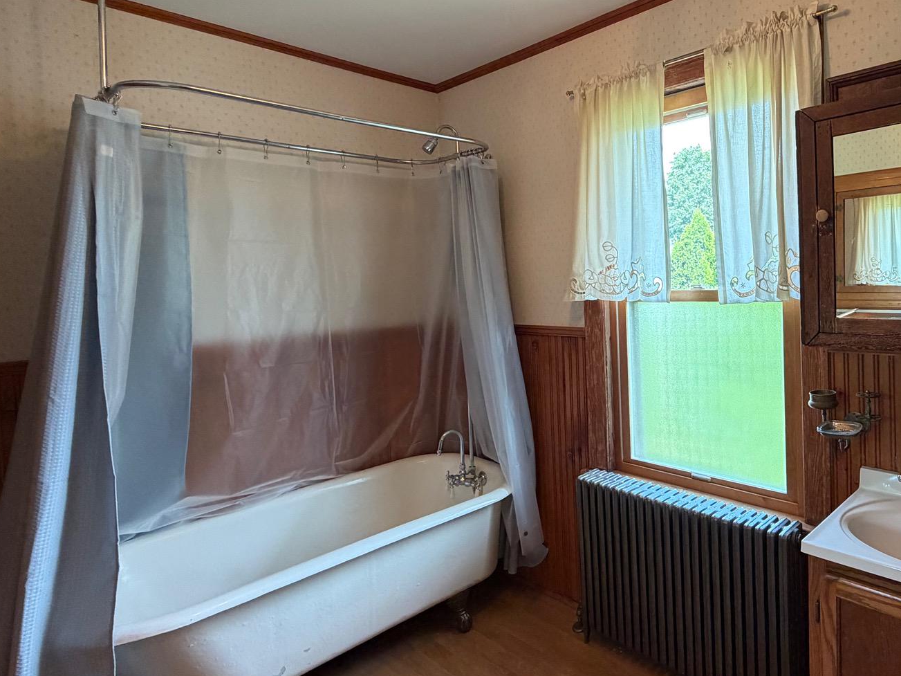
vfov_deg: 60.9
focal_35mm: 22
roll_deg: +1.9
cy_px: 298
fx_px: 573
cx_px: 655
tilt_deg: -2.6
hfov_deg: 72.1
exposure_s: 1/60
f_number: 2.2
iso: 250
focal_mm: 2.22
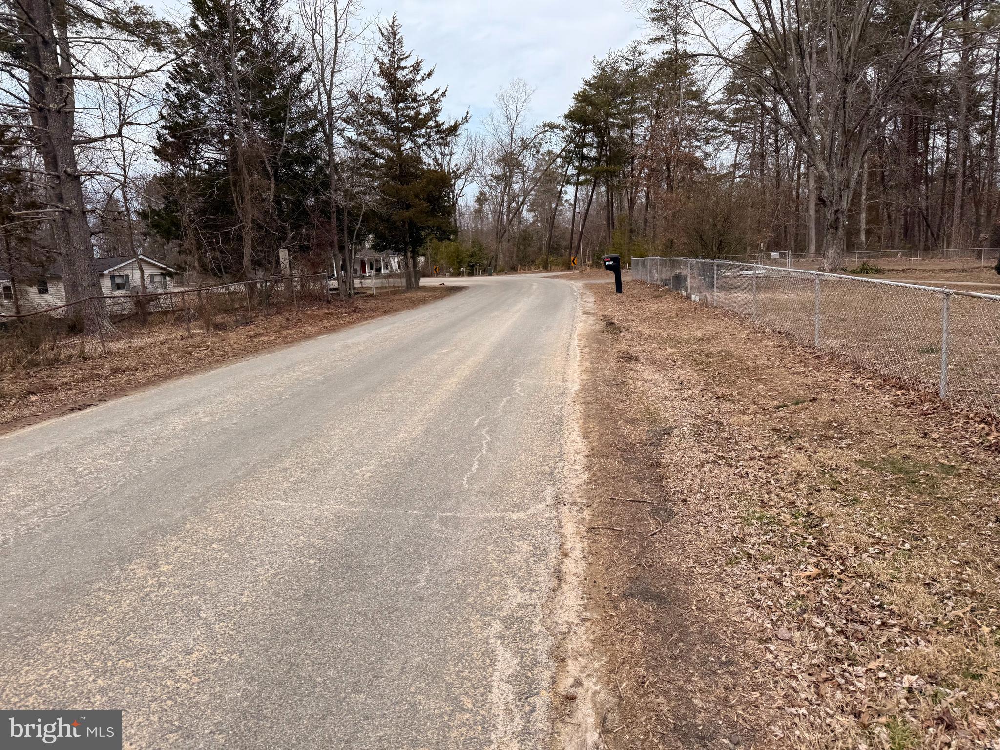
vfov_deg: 56.8
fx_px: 693
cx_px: 500
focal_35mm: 24
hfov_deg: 71.6
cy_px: 375
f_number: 1.78
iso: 80
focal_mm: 6.76
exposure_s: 1/2611
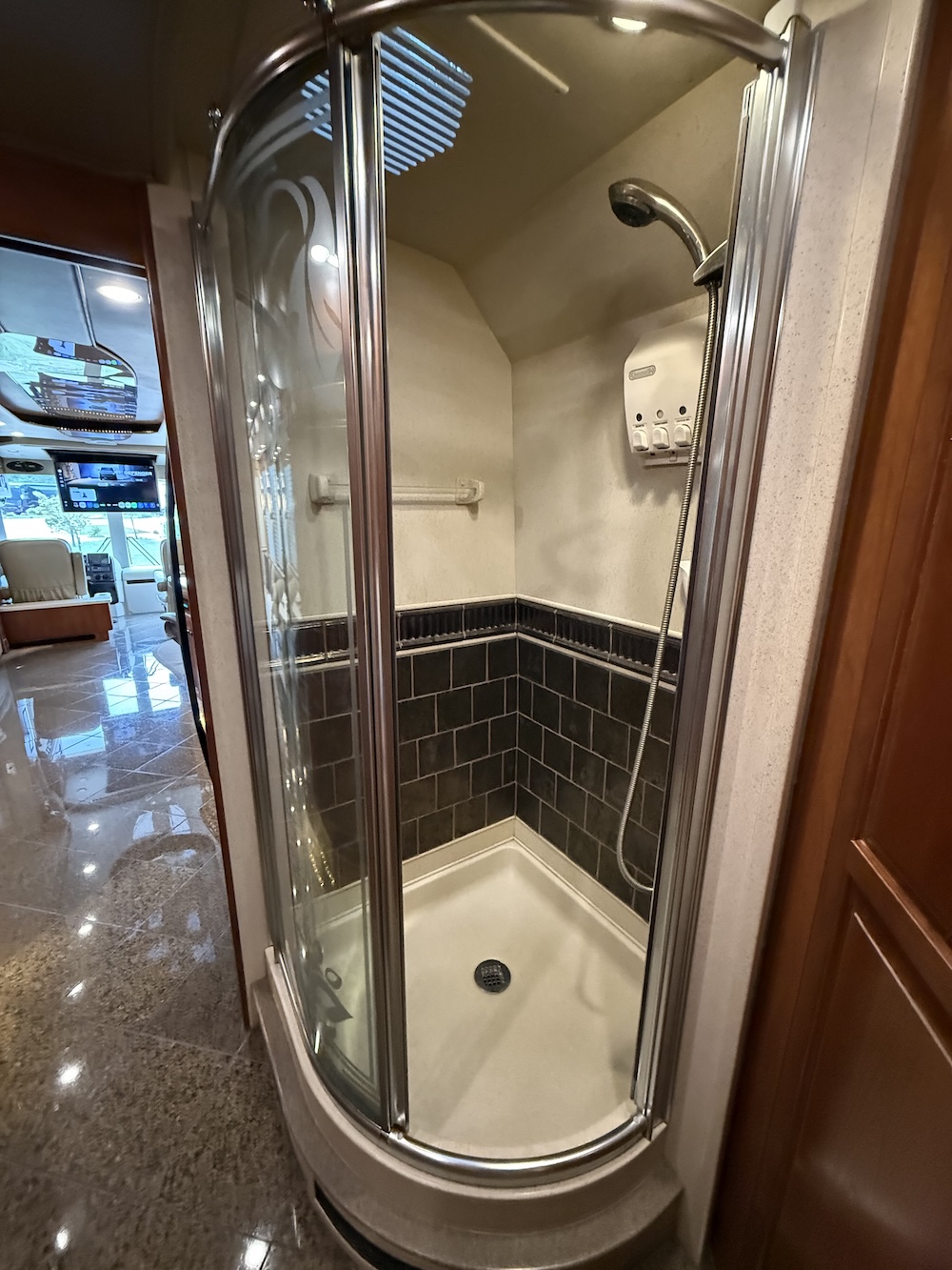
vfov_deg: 102.1
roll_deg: -1.2
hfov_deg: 85.7
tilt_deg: -15.0
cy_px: 635
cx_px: 476
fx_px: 513
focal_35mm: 14
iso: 1250
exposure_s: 1/40
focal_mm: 2.22
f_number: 2.2
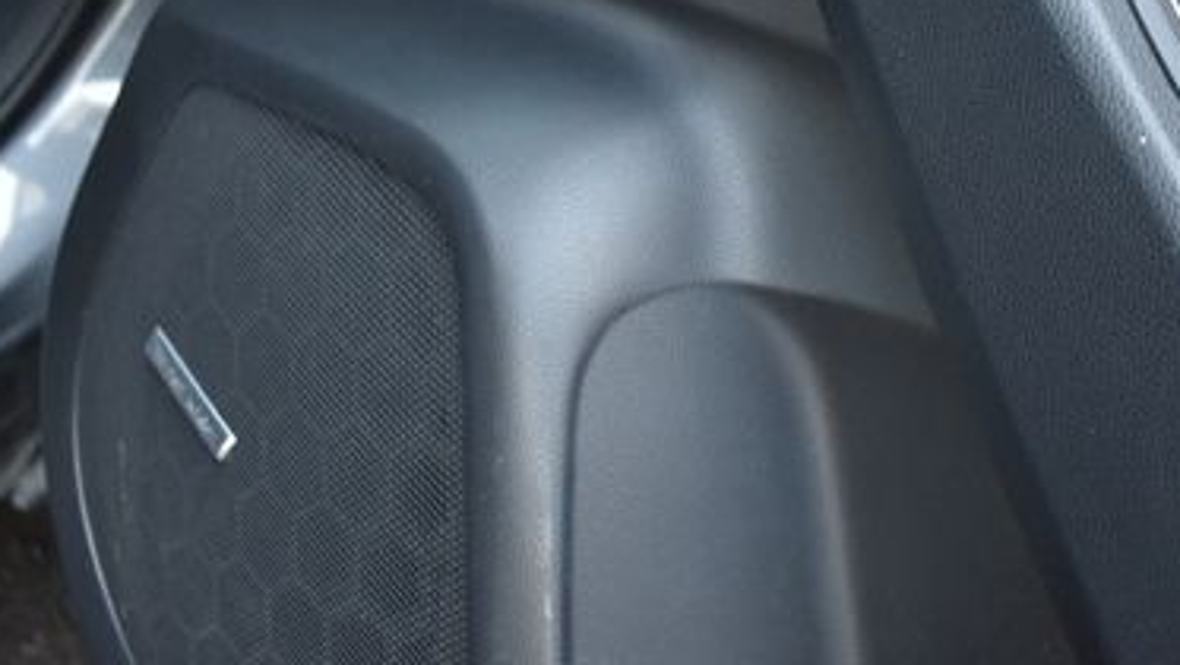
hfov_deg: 38.2
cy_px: 100
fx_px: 1690
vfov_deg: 21.9
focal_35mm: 54
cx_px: 740
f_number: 3.5
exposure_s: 1/125
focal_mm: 20
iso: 800
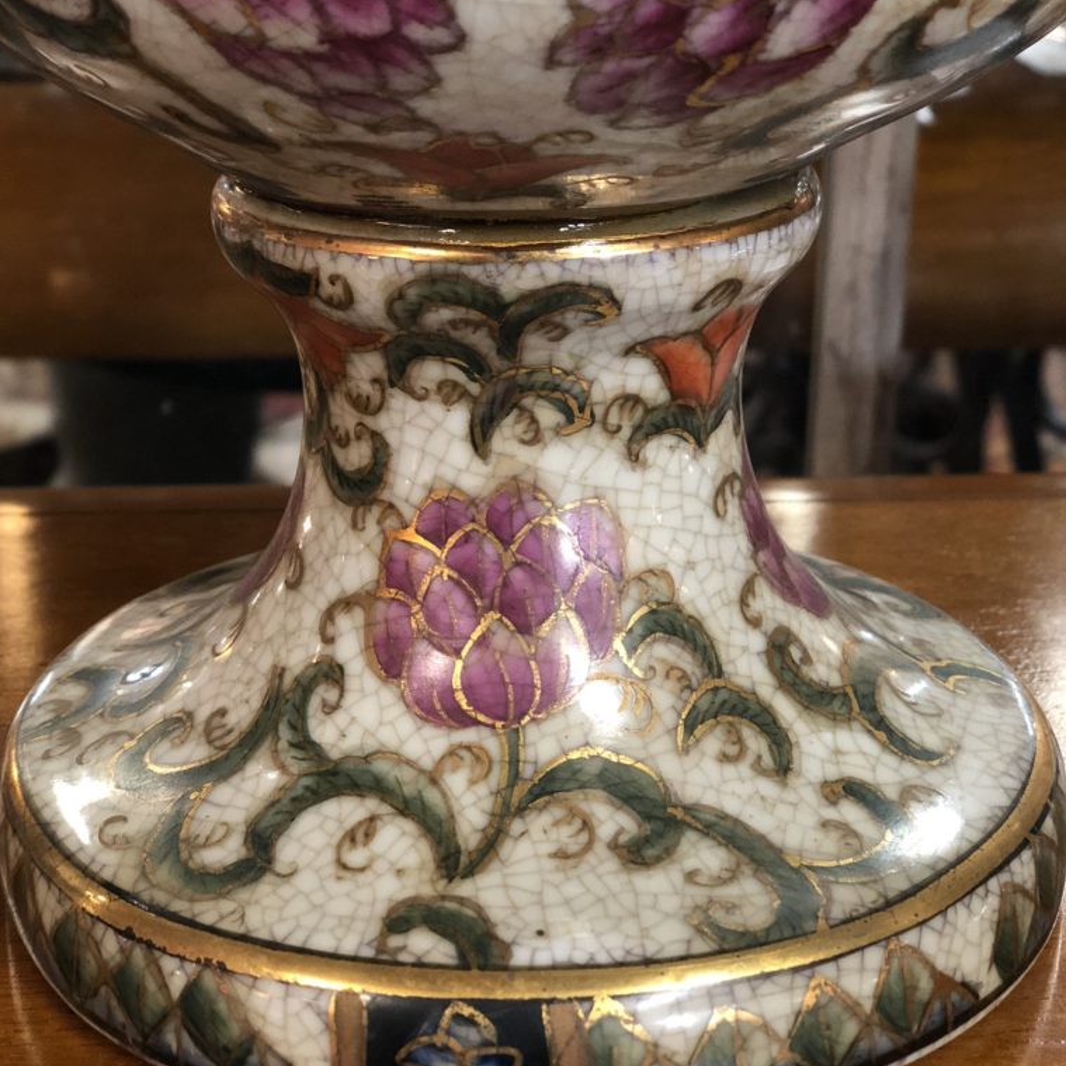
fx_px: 2160
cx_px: 528
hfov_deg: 27.7
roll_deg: +0.1
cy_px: 507
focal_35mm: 62
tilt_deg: -19.4
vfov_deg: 27.7
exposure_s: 1/25
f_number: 2.4
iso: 160
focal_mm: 6
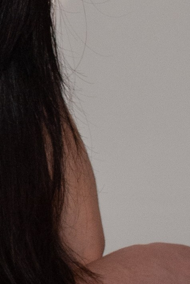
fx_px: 1934
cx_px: -89
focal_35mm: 245
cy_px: -7
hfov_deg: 5.6
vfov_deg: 8.3
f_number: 4.5
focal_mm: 30
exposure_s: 1/125
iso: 400
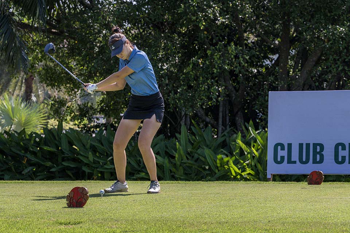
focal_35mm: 81
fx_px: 787
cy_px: 116
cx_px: 175
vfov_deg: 16.9
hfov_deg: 25.1
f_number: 5.6
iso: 1100
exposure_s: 1/2000
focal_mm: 81
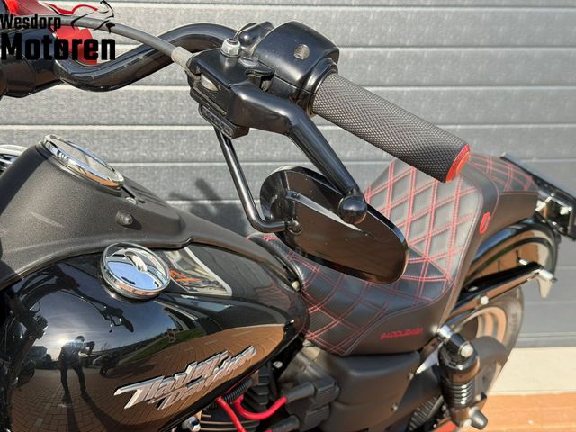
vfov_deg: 30.3
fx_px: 799
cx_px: 288
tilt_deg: -11.3
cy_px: 216
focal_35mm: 48
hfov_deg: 39.7
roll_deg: +0.0
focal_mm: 6.76
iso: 80
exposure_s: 1/928
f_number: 1.78
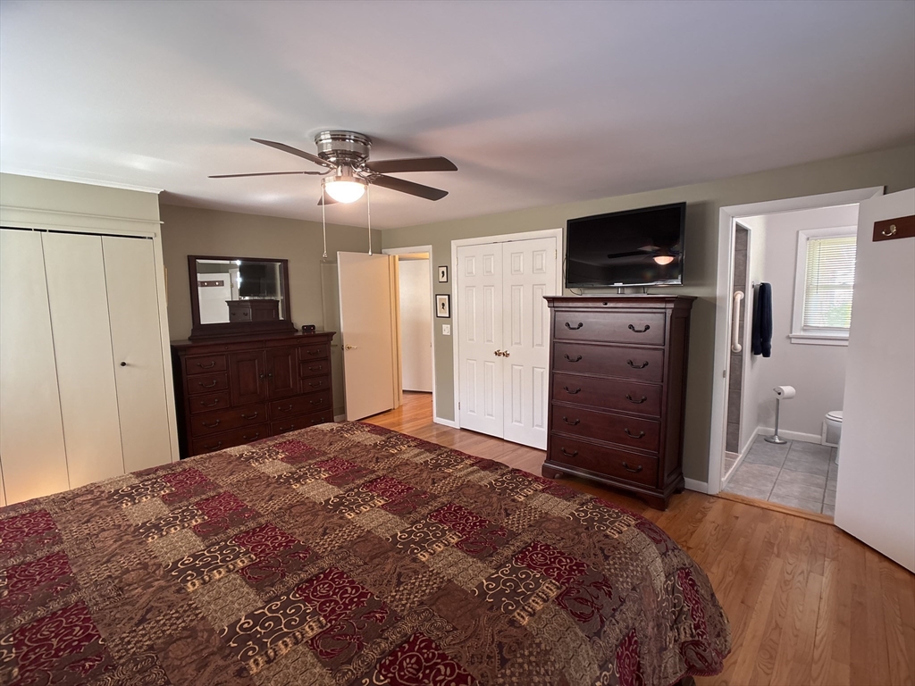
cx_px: 458
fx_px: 687
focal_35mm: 26
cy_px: 343
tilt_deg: -6.6
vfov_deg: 53.1
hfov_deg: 67.3
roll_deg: +1.4
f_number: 1.6
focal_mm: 5.96
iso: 160
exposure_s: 1/60
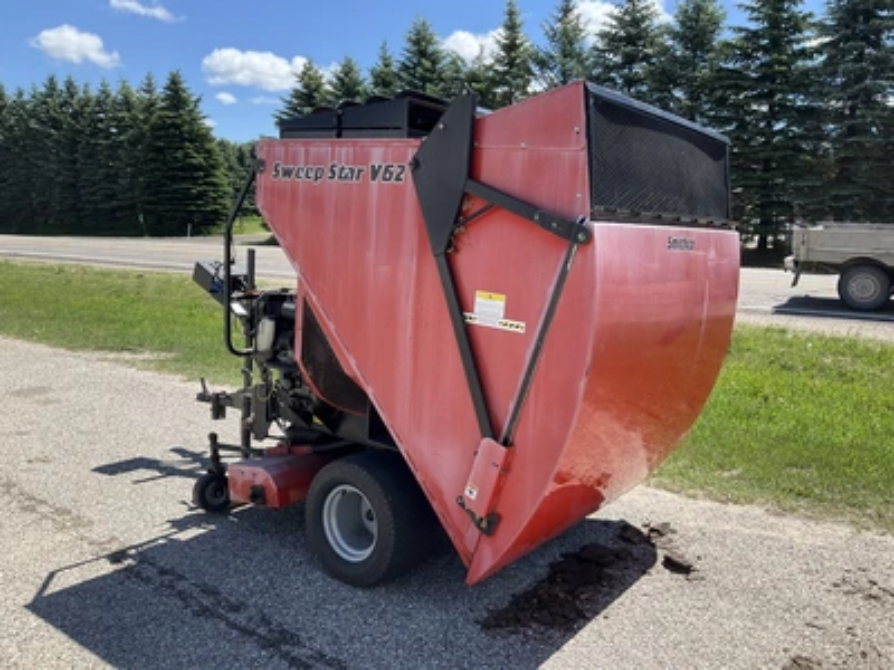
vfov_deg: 48.2
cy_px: 335
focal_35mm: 29
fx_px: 749
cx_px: 447
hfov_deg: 61.7
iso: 25
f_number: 1.8
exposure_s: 1/929
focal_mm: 3
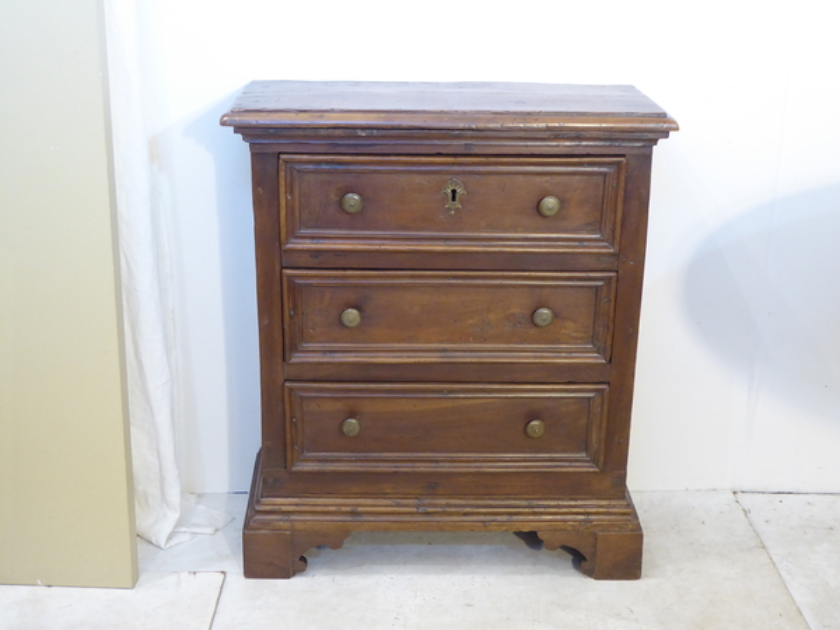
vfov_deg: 29.7
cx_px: 420
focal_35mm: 49
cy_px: 315
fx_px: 1189
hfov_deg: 38.9
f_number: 4
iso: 400
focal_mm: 8.4
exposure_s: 1/4
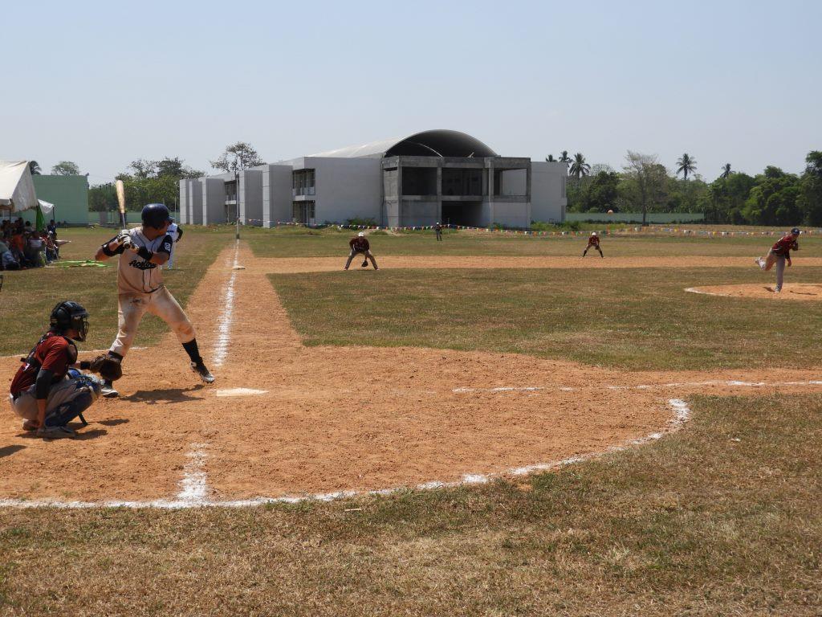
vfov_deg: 32.2
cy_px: 308
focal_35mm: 45
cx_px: 411
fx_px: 1069
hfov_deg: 42.1
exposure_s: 1/1600
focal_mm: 8.1
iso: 100
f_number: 4
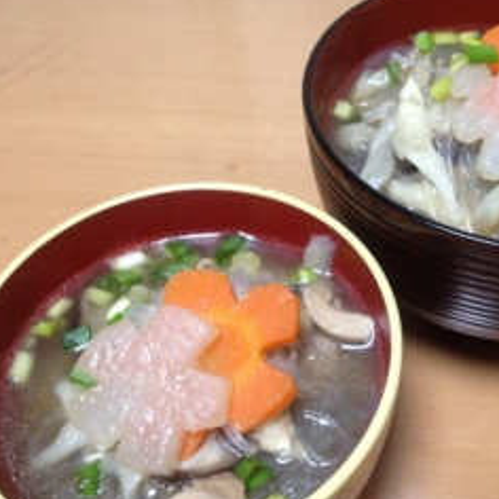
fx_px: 750
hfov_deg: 36.4
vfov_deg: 36.8
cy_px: 248
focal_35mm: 46
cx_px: 332
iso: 160
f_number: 2.4
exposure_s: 1/20
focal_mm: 4.28
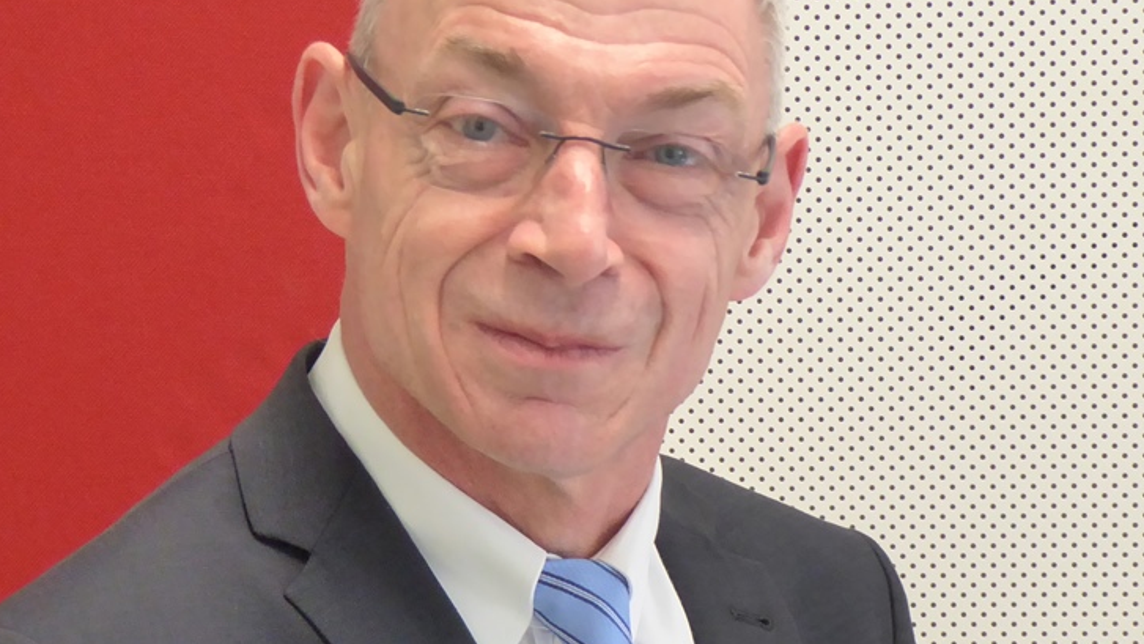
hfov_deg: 22.5
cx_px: 560
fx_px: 2882
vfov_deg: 12.7
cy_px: 270
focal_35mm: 95
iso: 400
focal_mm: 11.7
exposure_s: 1/15
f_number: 4.4
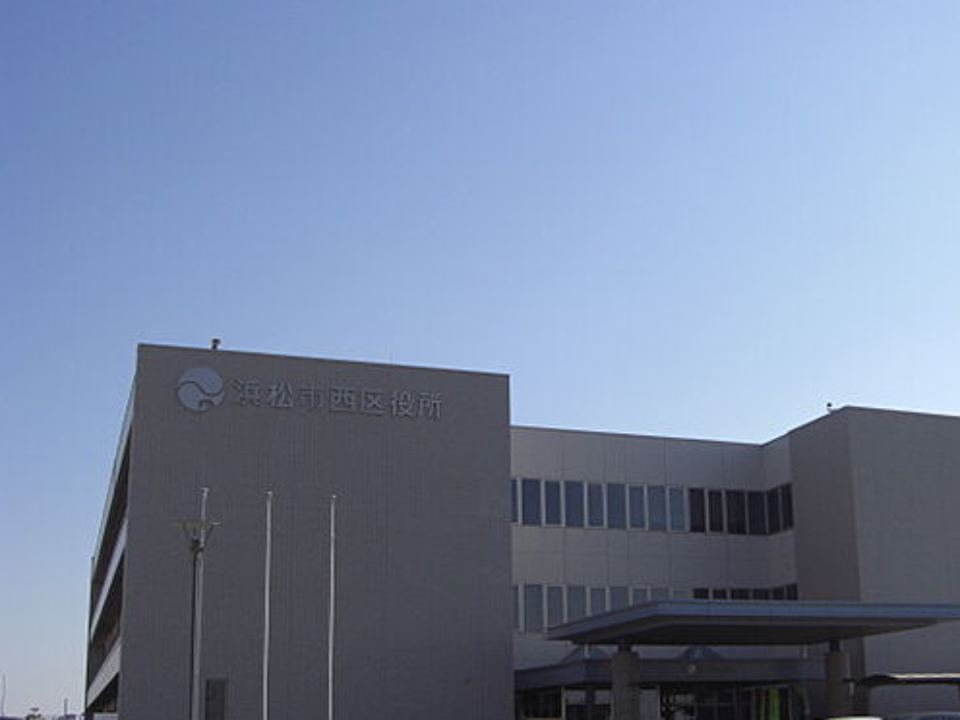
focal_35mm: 46
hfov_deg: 41.1
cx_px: 573
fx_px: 1276
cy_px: 408
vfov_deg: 31.5
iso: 64
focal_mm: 6.2
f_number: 8
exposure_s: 1/250
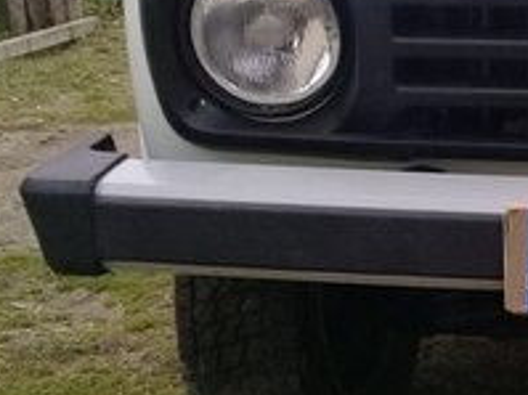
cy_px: 65
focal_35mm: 103
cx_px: 817
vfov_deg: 14.3
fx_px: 1570
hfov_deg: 17.1
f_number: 2.2
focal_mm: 3.3
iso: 64
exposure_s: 1/50
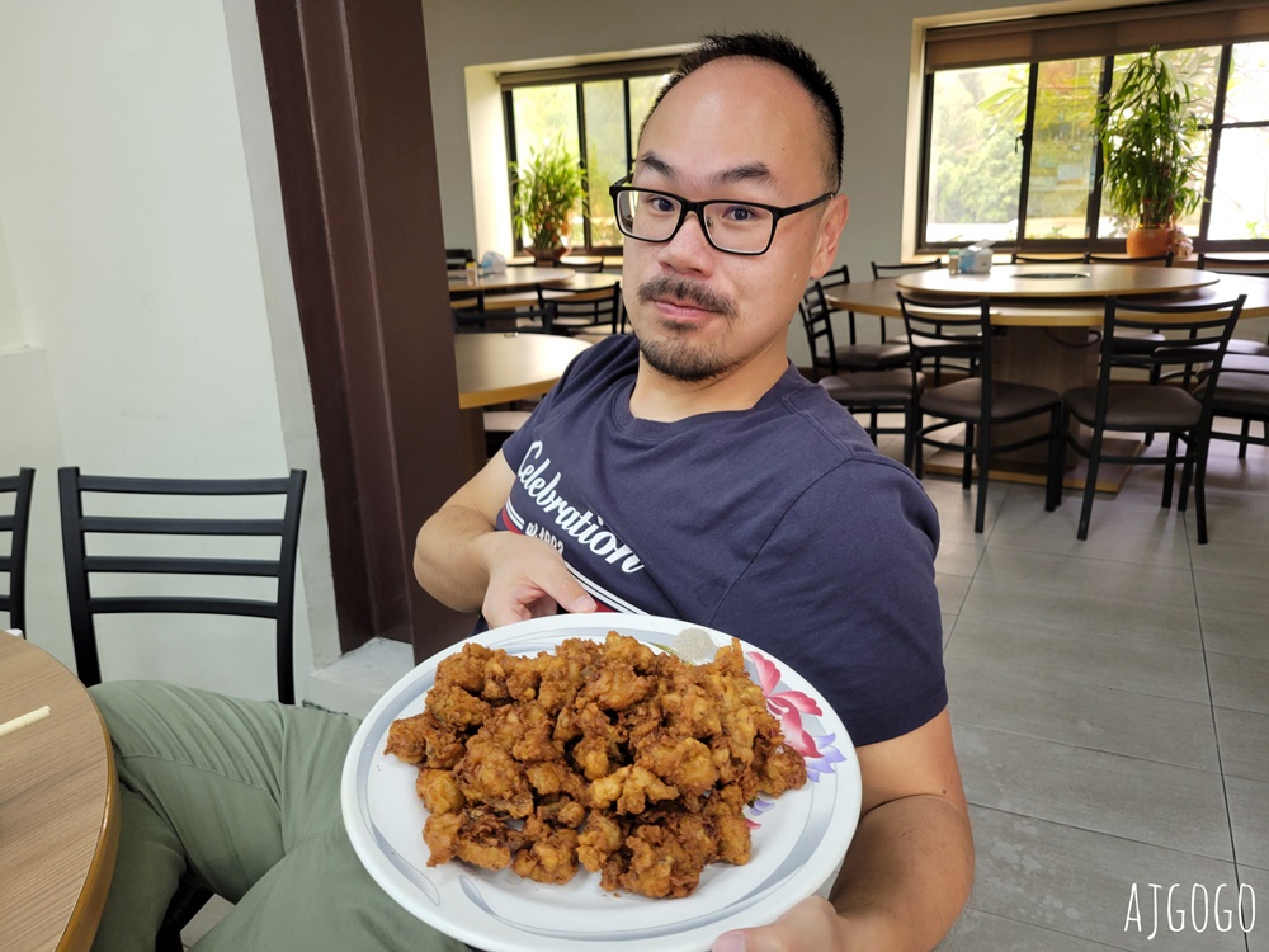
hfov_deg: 67.3
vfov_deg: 53.1
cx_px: 634
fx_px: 953
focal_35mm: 26
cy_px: 476
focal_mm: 5.4
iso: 160
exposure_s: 1/119
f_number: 1.8
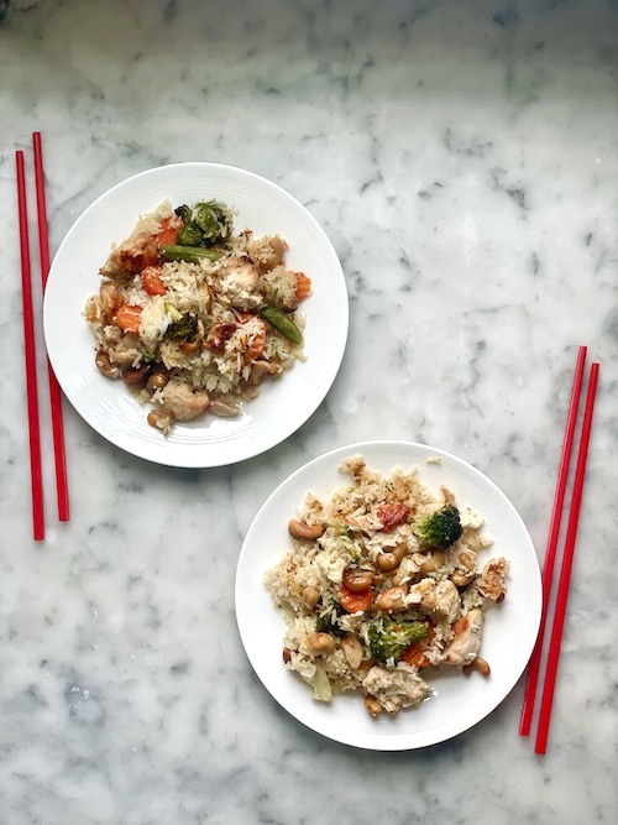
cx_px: 309
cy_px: 412
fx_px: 1238
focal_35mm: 52
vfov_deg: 36.8
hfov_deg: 28.0
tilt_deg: -88.2
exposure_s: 1/122
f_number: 2
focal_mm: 6
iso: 50
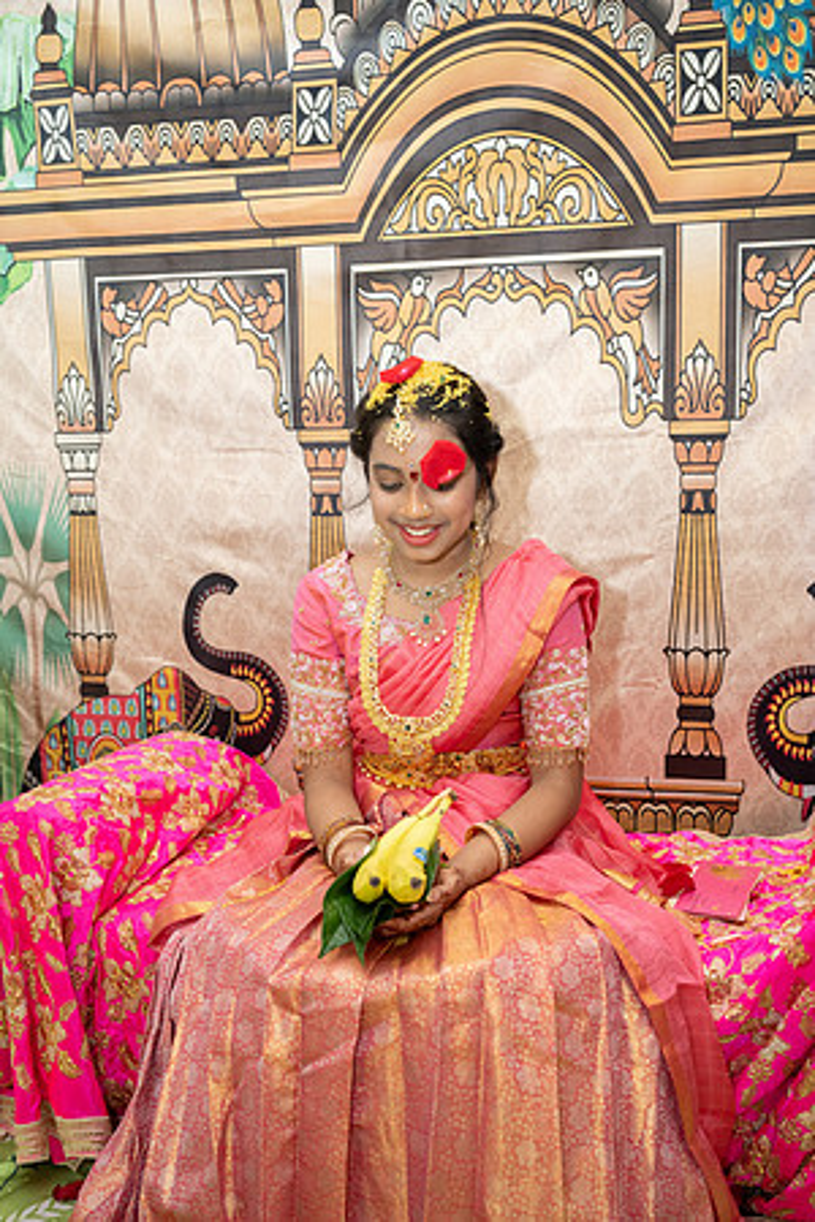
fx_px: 1222
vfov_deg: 53.1
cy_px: 611
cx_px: 408
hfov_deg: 36.9
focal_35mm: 36
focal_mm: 36
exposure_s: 1/160
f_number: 4
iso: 1000
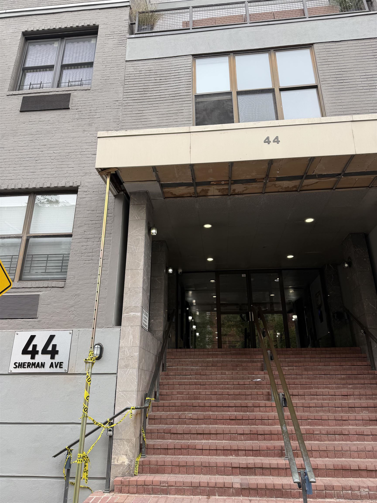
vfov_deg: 71.6
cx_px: 188
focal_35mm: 24
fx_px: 349
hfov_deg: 56.8
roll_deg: -0.1
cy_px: 252
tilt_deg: +21.5
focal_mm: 6.76
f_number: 1.78
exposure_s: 1/551
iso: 80
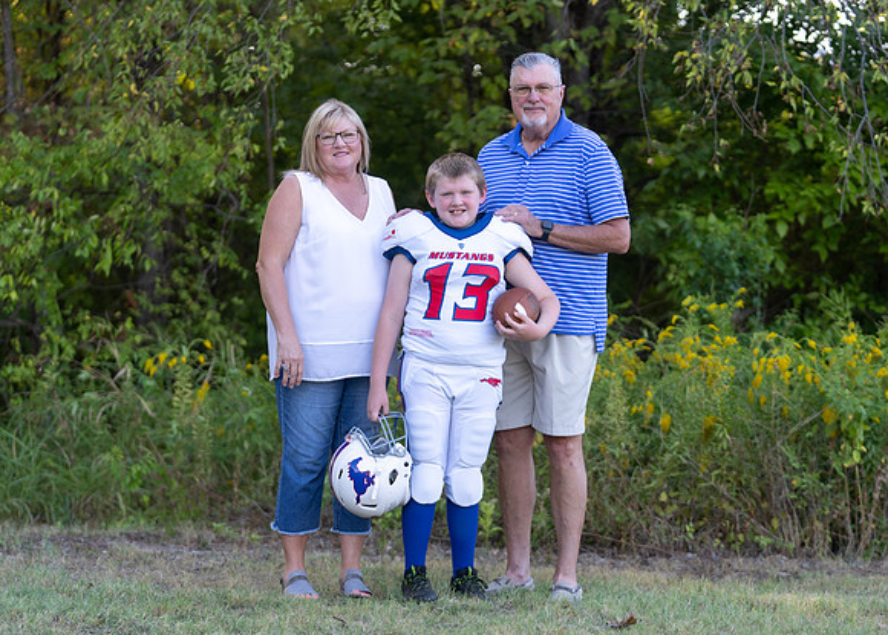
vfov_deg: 16.3
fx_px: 2219
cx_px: 454
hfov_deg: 22.6
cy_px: 342
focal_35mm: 88
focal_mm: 77
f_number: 2.8
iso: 200
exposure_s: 1/320
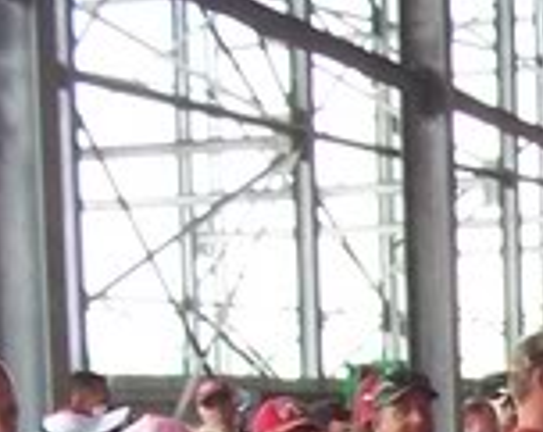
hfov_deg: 10.2
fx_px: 2807
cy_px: 835
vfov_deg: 8.4
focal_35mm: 175
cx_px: 1075
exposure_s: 1/60
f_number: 2.7
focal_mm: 5.6
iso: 160
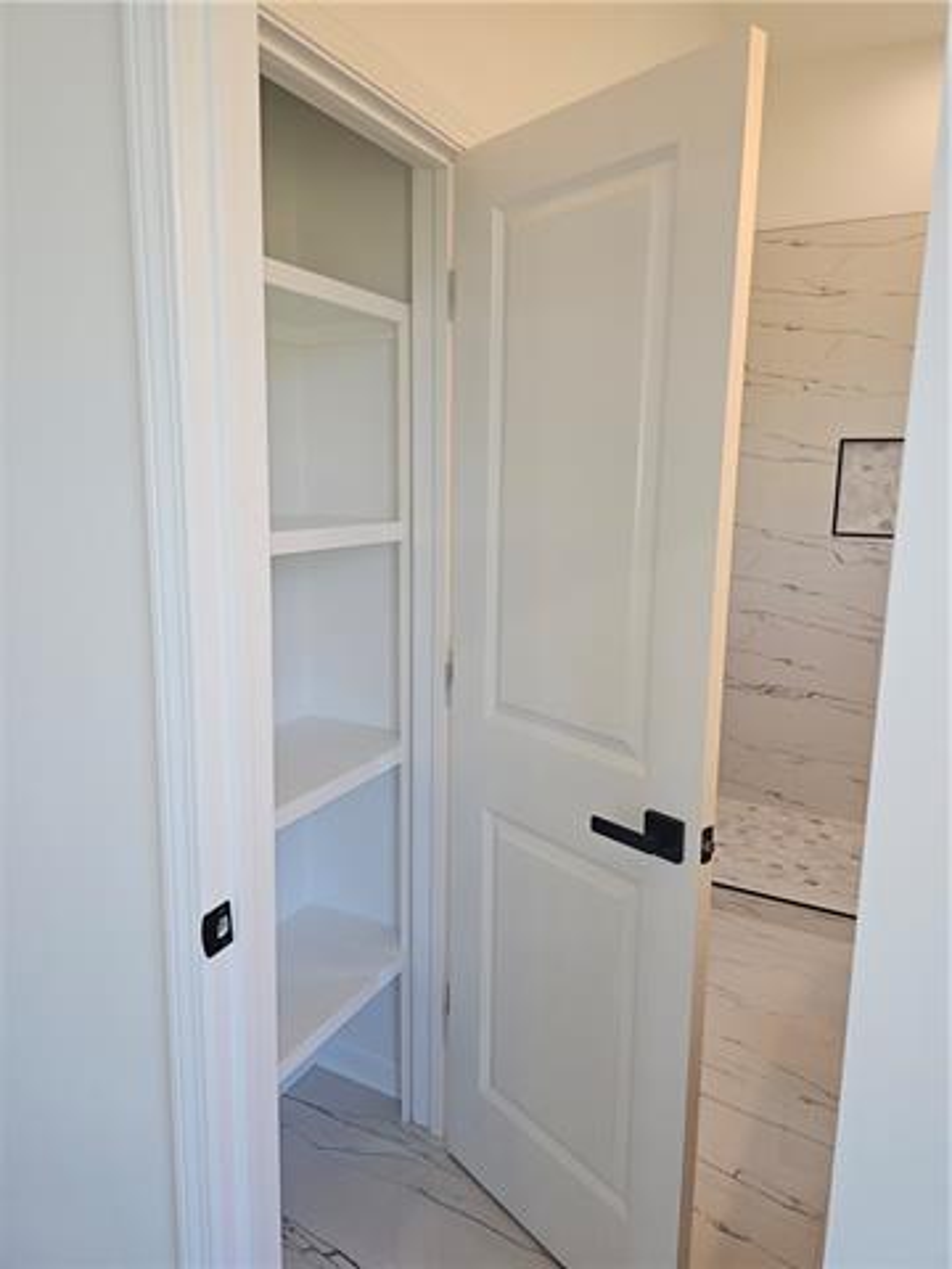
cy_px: 634
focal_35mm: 23
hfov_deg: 58.9
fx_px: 843
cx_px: 476
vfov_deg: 73.9
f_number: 1.7
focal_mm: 6.3
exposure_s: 1/60
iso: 25
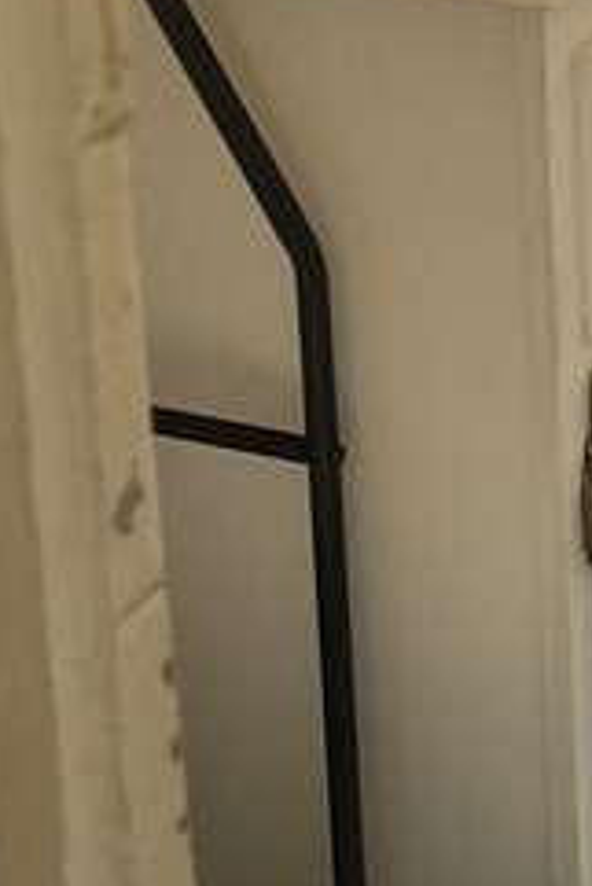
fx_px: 2980
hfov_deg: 11.0
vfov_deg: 14.6
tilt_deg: -11.5
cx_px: 824
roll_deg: +0.3
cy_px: -768
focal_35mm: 121
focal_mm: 5.7
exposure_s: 1/60
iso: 100
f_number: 1.5
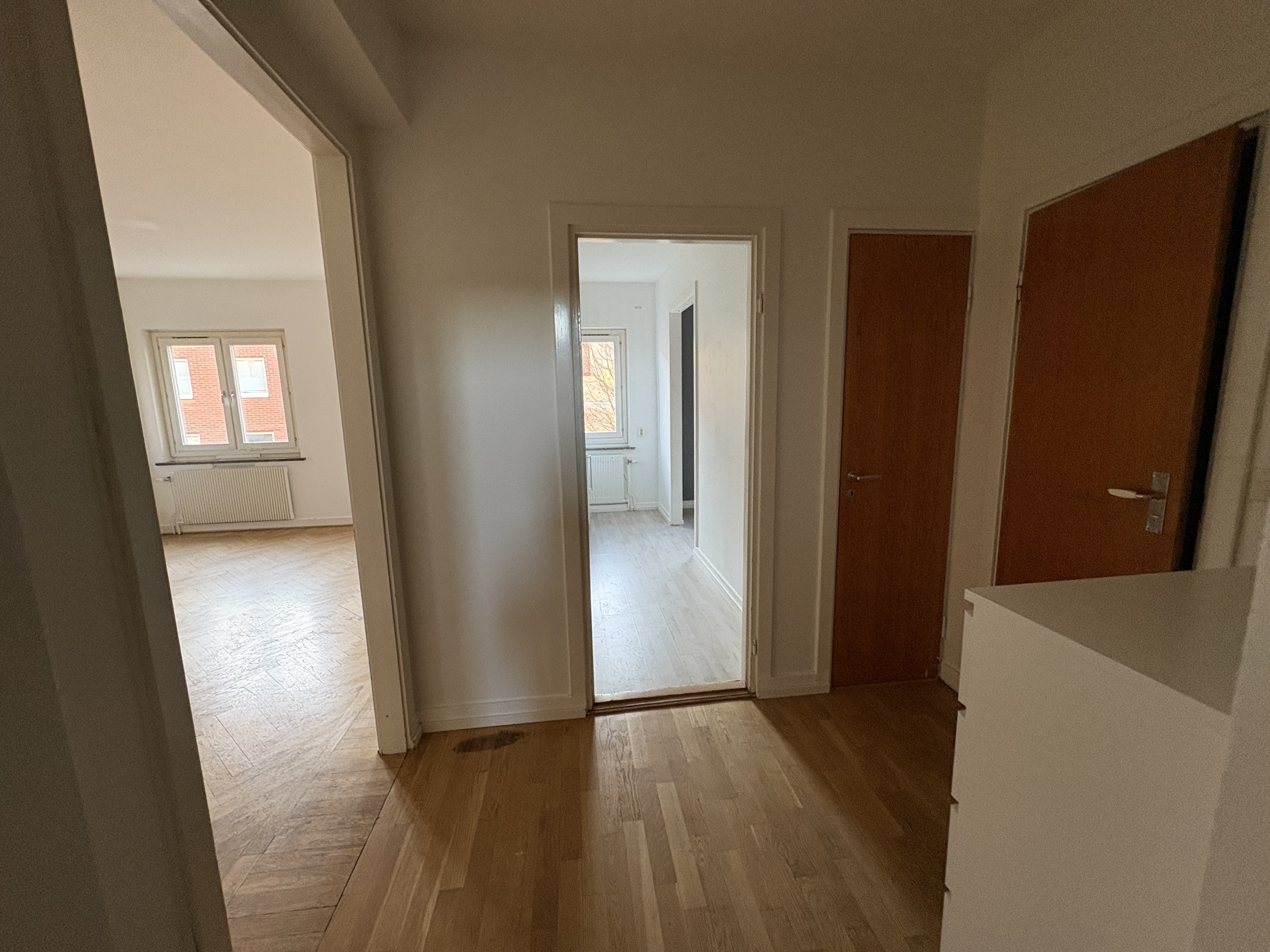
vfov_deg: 85.7
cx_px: 635
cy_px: 476
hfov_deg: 102.1
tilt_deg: -8.6
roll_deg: +1.3
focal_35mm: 14
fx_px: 514
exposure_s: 1/50
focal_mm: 2.22
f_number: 2.2
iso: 400
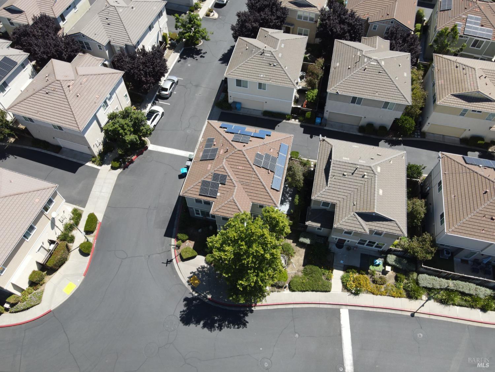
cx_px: 248
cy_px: 186
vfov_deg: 56.8
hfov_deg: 71.6
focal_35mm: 24
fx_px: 343
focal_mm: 4.5
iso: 100
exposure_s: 1/400
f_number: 2.8
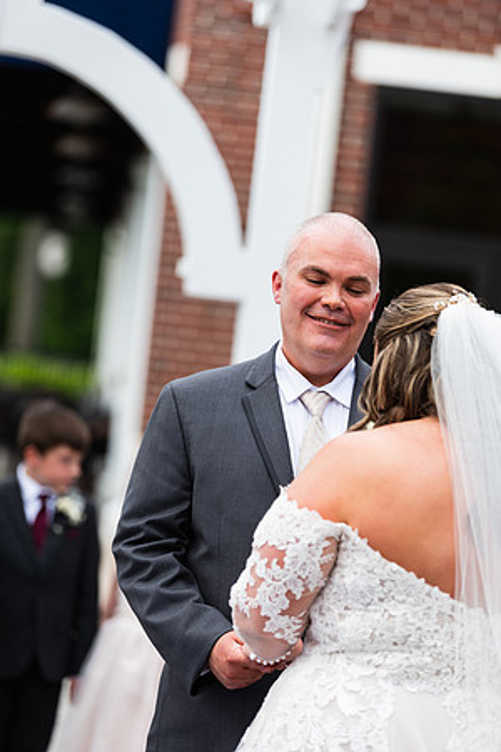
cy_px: 376
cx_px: 250
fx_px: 3131
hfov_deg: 9.1
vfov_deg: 13.7
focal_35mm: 150
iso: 64
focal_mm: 150
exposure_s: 1/500
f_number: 2.8
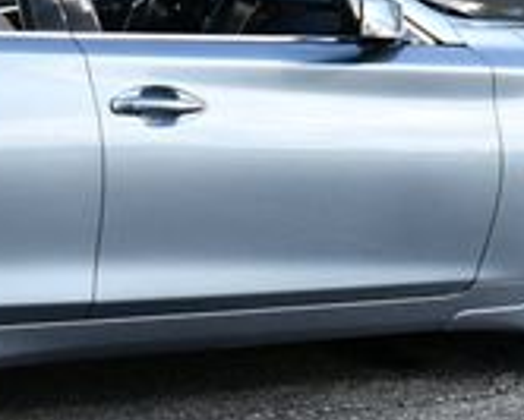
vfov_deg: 9.6
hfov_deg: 11.9
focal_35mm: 159
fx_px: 2467
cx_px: -47
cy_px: -92
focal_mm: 22
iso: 200
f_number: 6.3
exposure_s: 1/250
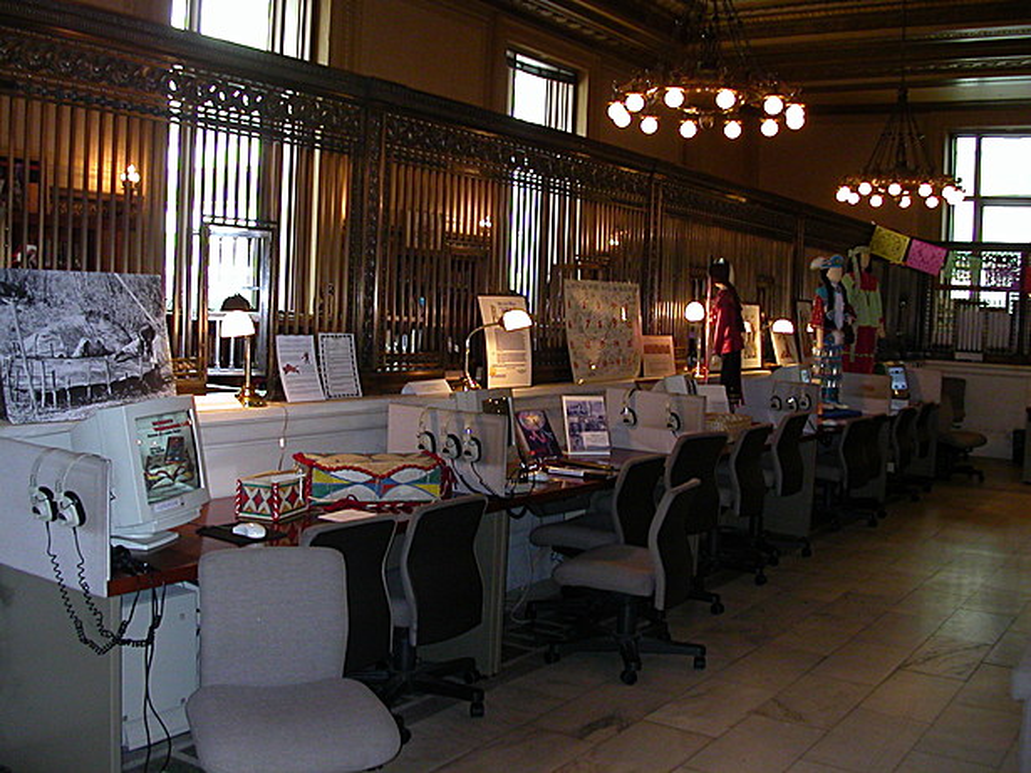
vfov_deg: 38.7
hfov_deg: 50.1
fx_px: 1102
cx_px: 516
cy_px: 386
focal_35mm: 37
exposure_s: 1/59.9
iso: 200
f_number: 2.7
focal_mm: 5.6
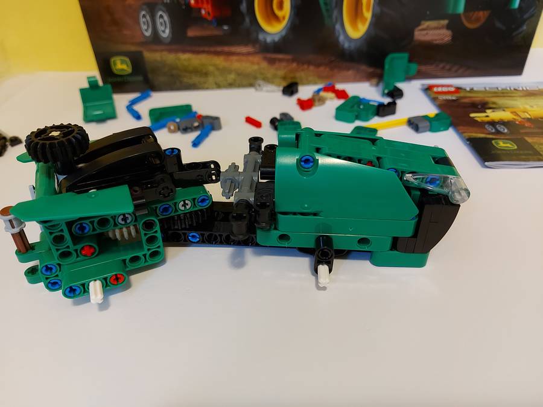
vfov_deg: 56.8
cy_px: 204
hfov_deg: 71.6
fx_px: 376
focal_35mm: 24
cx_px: 272
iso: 250
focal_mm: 5.23
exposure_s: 1/33
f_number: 1.8
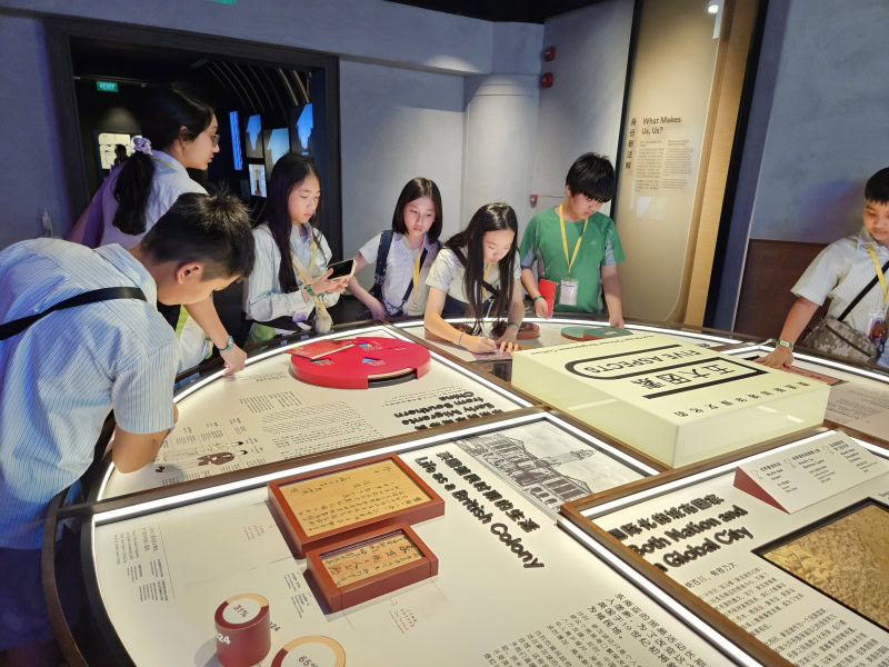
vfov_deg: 58.9
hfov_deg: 73.9
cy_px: 334
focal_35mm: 23
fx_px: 591
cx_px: 444
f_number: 1.8
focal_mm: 5.4
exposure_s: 1/92
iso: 500
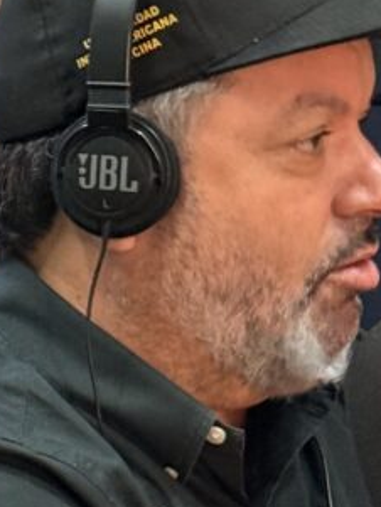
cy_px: 288
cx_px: -226
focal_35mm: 227
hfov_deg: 6.5
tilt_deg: -4.8
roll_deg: +2.2
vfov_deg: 8.7
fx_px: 3329
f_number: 1.78
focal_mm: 6.76
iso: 250
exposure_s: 1/40
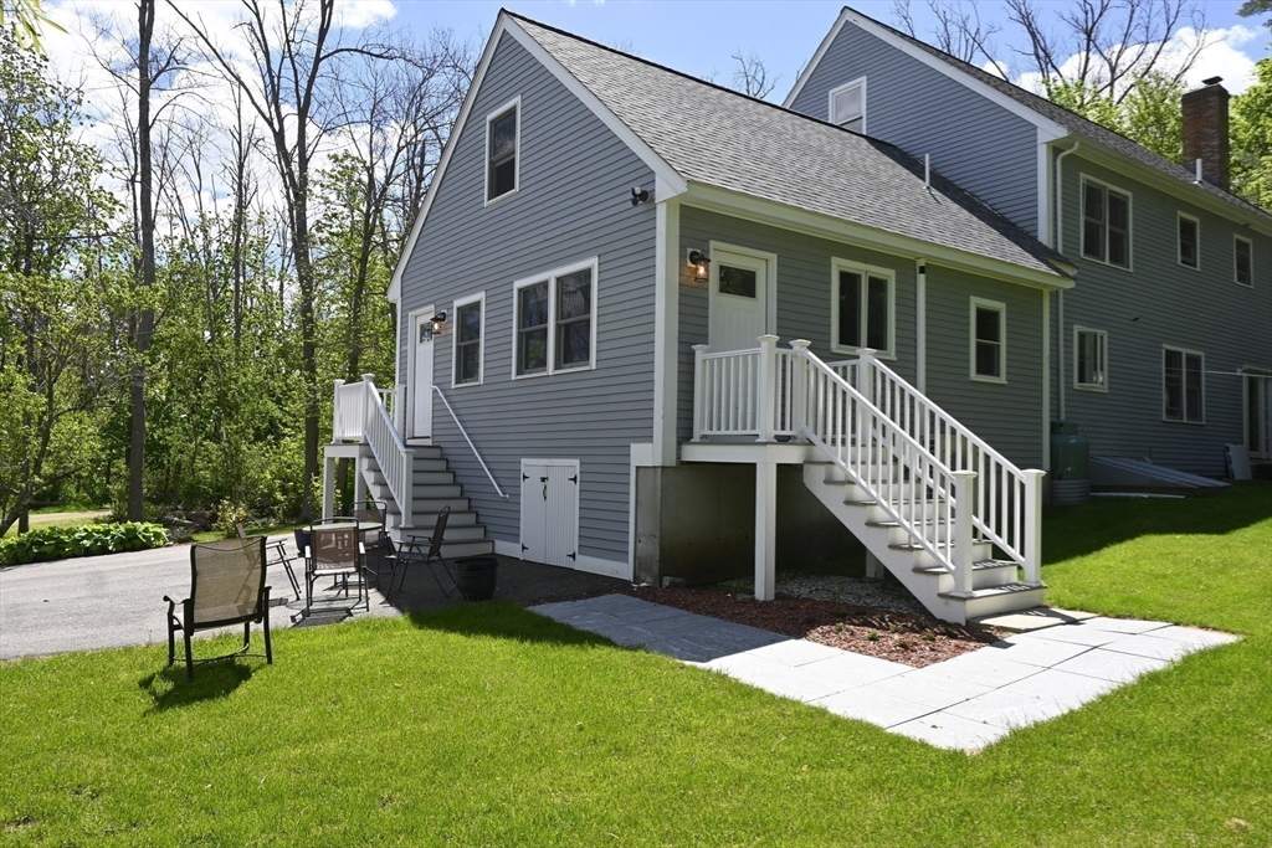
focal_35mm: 26
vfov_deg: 49.2
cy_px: 424
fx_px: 928
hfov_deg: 68.9
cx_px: 636
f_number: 6.3
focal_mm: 17.5
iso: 100
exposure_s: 1/320
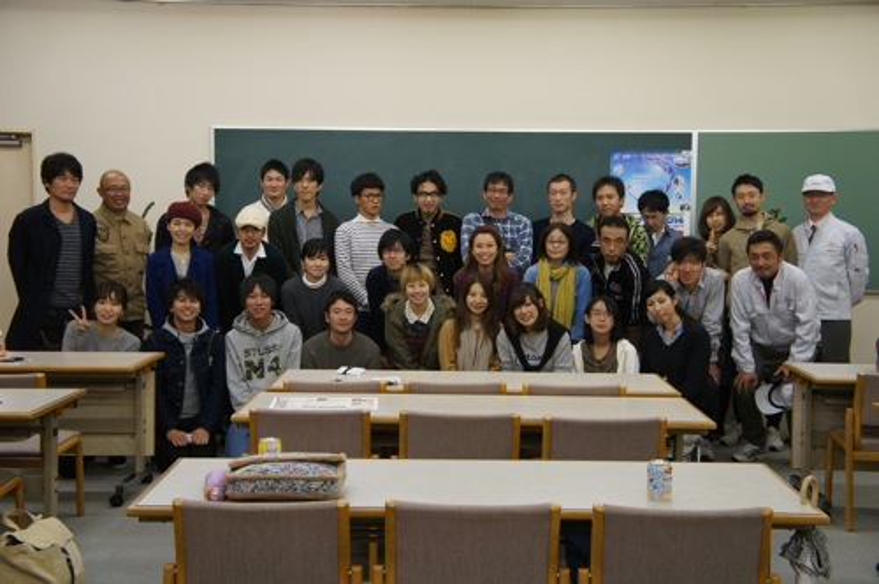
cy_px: 292
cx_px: 440
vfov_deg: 28.0
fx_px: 1170
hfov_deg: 41.2
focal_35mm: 48
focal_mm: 32
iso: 1000
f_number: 4.5
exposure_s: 1/160
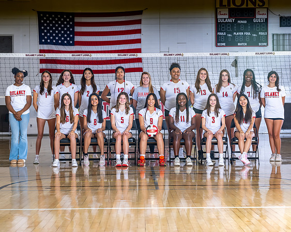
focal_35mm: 82
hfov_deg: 23.4
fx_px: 704
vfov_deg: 18.8
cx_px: 144
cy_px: 115
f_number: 6.3
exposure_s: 1/250
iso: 800
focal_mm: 70
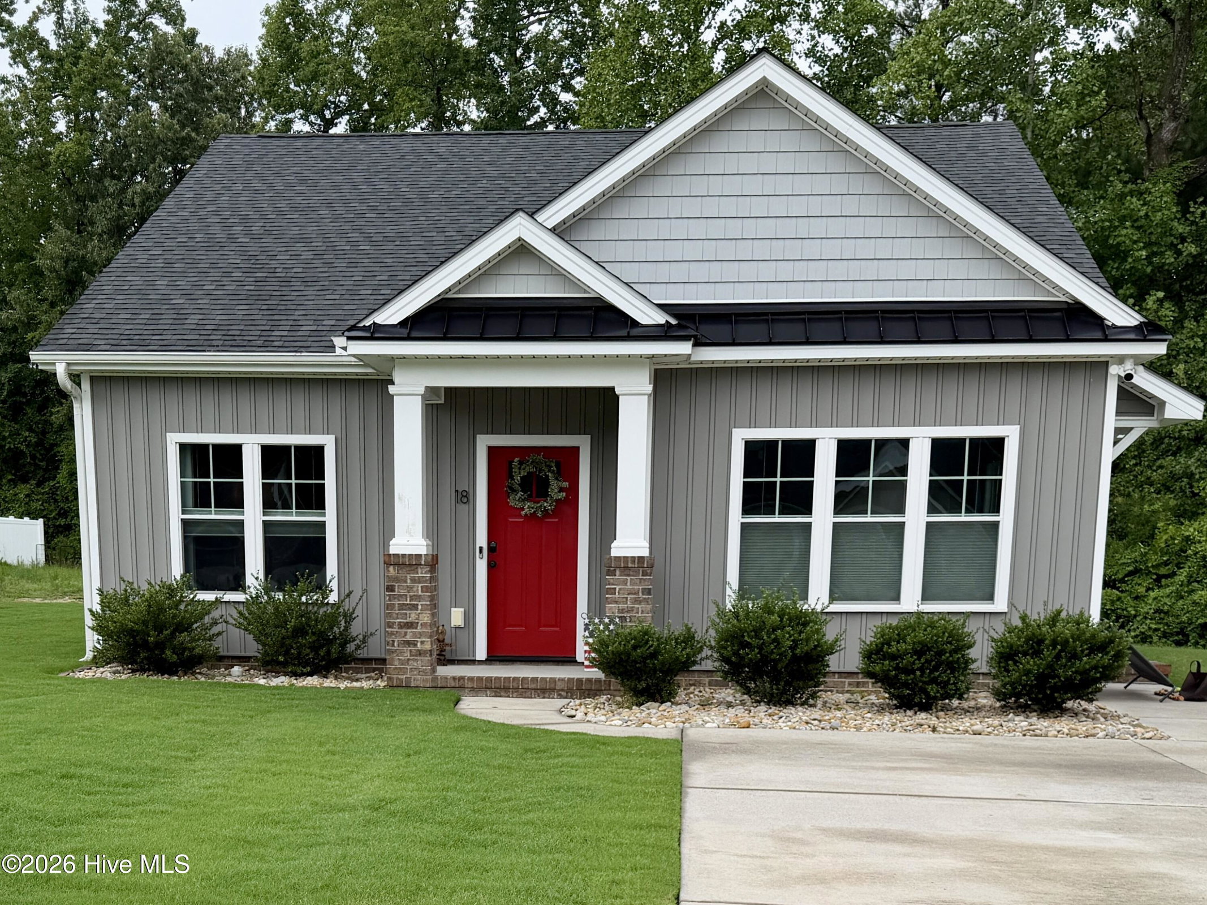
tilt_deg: -10.2
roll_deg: +2.6
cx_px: 604
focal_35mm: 24
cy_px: 452
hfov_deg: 71.6
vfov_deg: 56.8
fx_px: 837
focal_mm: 6.76
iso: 80
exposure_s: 1/1230
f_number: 1.78
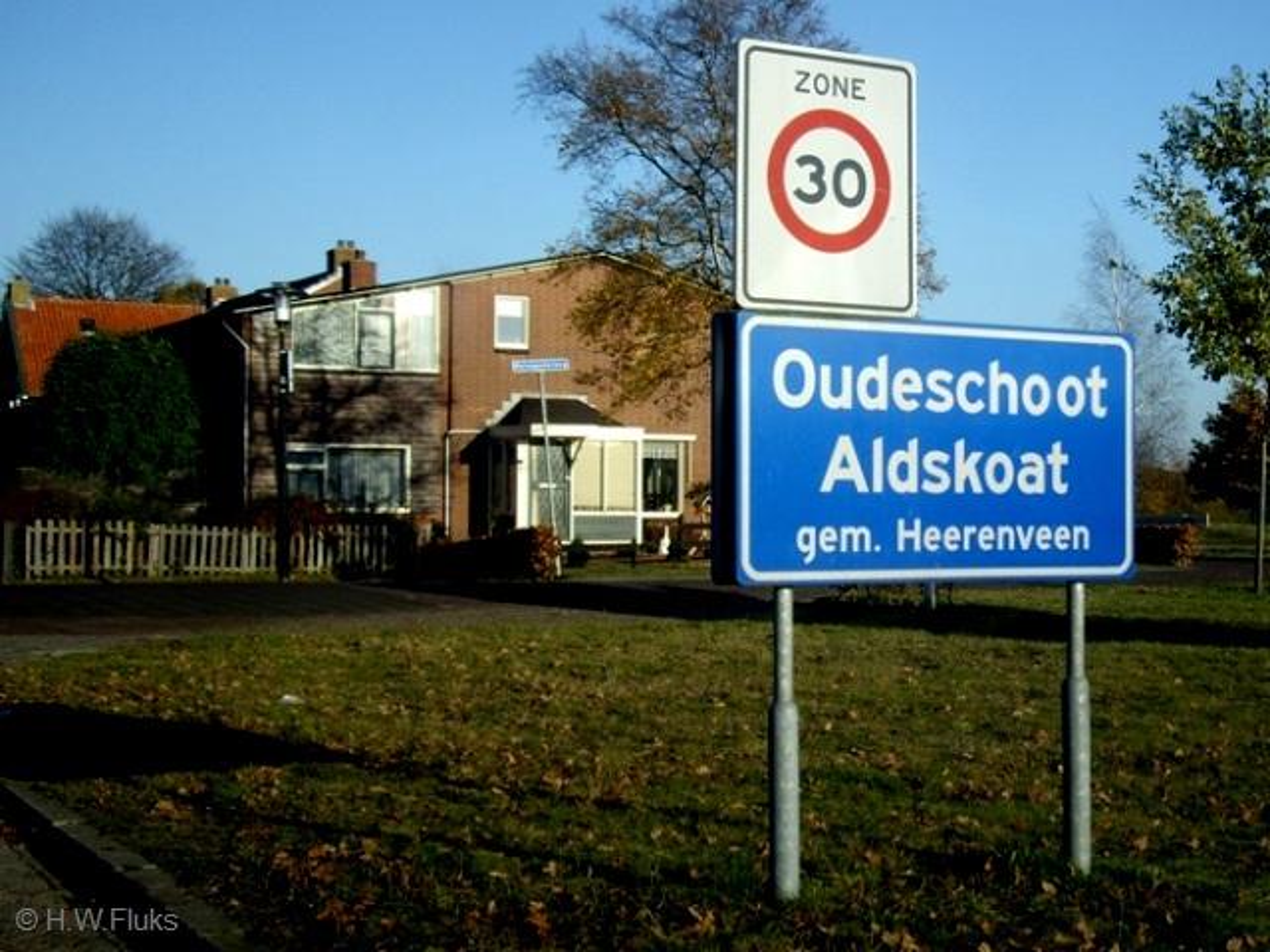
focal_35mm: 38
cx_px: 635
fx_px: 1394
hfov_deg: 49.0
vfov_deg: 37.7
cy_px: 476
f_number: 2.8
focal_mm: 7.9
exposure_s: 1/500
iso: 64
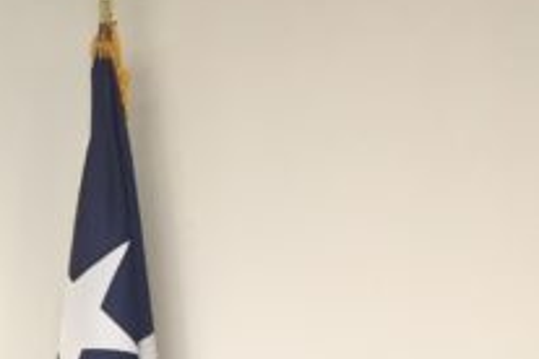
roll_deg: +0.6
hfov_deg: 12.3
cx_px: -461
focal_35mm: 152
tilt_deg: -2.0
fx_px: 2276
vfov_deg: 8.5
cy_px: 732
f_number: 2.2
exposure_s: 1/30
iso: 80
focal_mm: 4.15
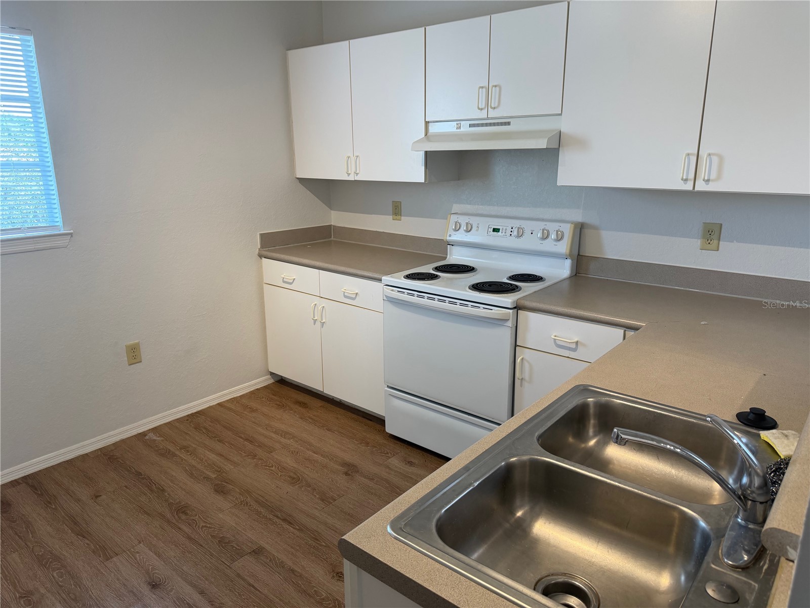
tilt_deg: -15.2
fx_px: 562
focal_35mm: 24
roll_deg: +0.7
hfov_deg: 71.6
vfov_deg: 56.8
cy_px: 304
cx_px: 405
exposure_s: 1/120
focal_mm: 6.76
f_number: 1.78
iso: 160
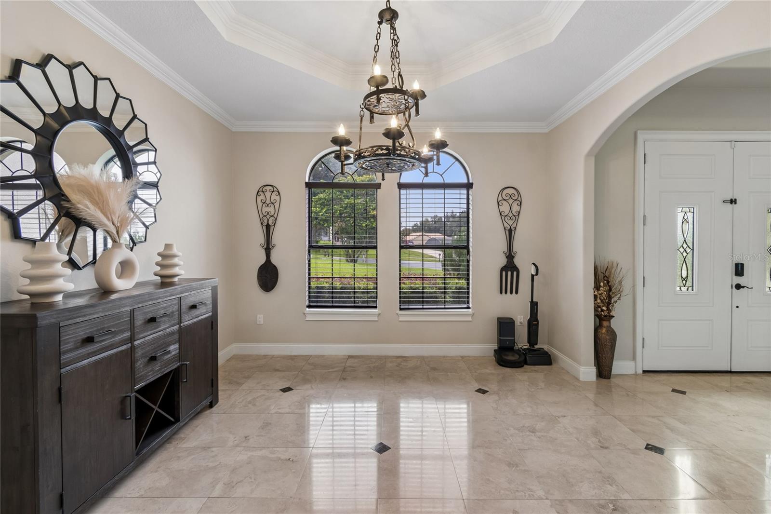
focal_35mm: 15
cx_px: 386
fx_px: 321
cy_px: 257
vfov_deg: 77.3
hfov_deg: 100.4
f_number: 7.1
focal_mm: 10
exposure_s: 1/13
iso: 100
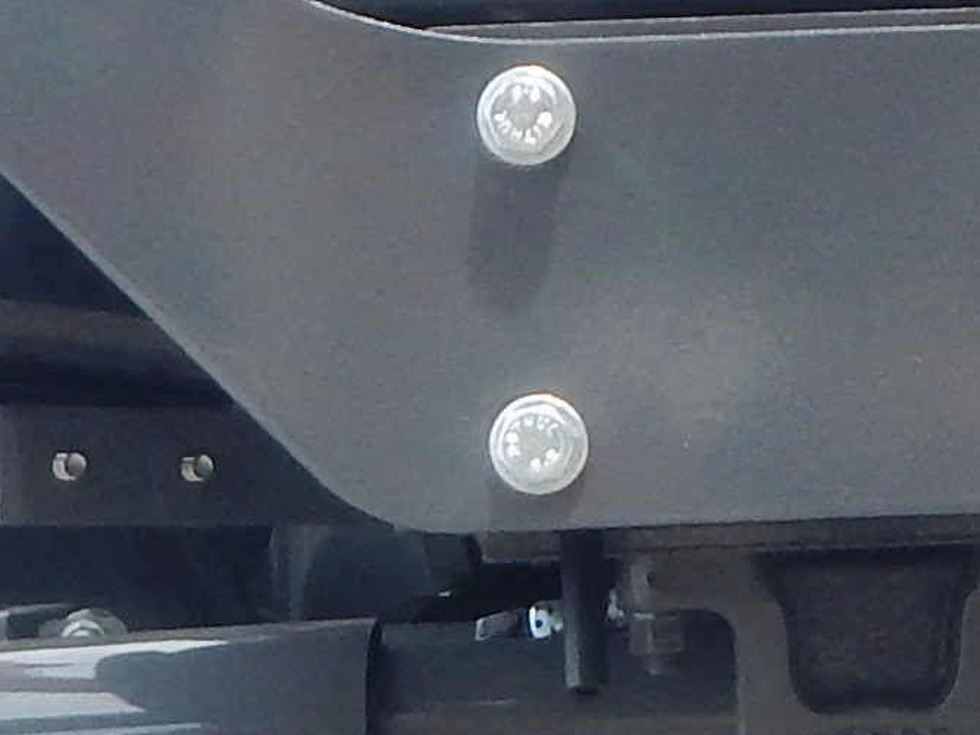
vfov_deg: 9.8
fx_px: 4302
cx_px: 927
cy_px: 316
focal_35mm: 152
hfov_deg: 12.9
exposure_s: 1/640
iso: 125
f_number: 3
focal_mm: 4
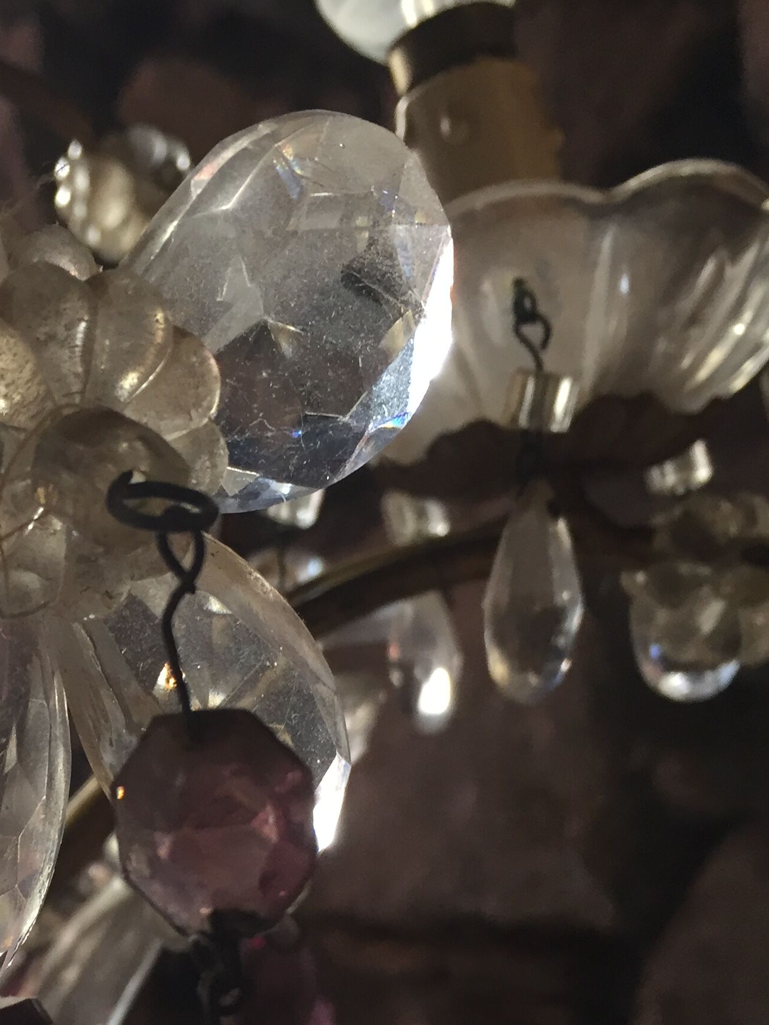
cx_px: 59
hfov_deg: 25.6
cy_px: 811
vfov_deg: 34.0
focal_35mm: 55
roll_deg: +2.8
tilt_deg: -5.2
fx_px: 1629
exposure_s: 1/33
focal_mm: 4.15
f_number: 2.2
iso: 50
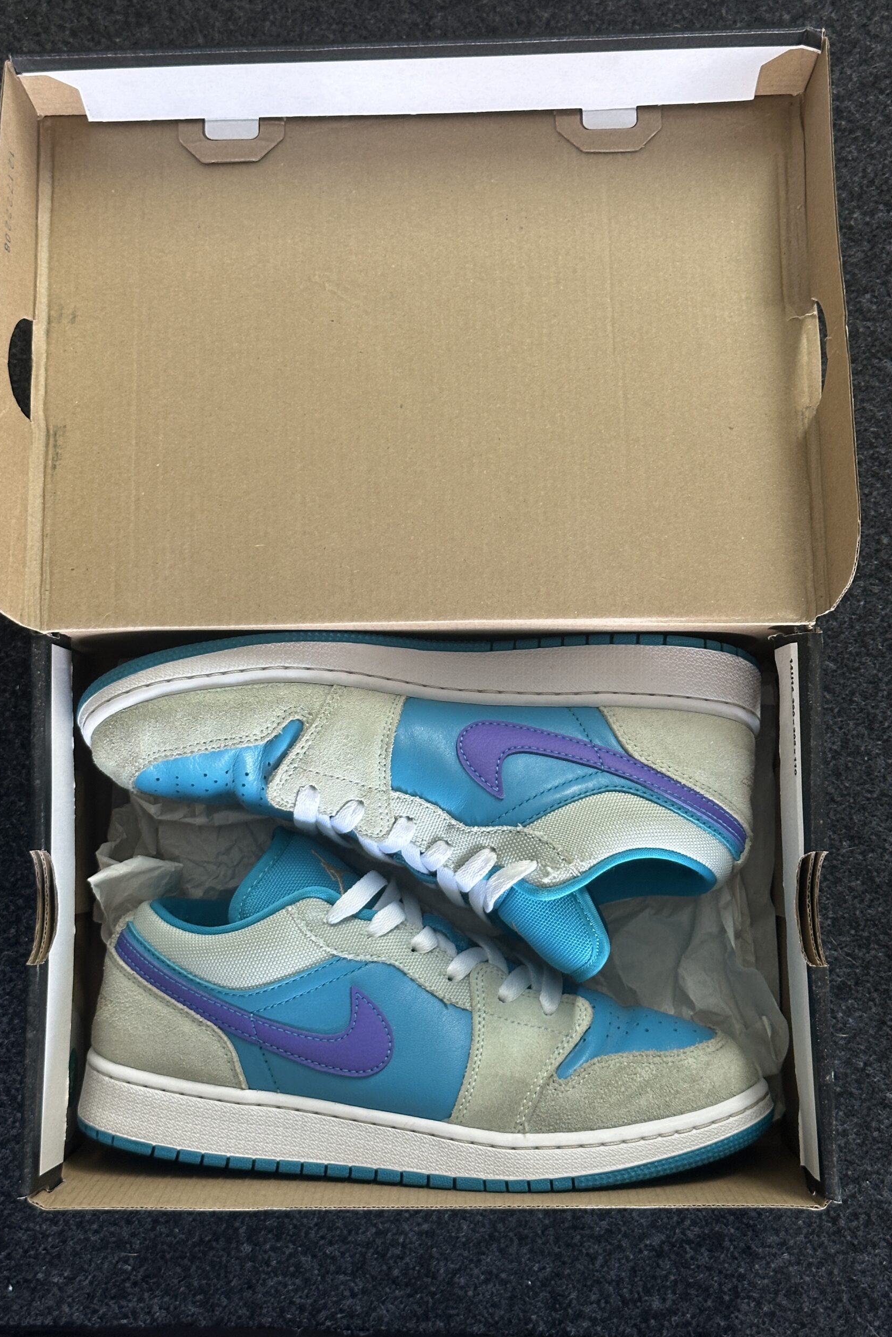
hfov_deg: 26.5
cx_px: 439
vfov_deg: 38.9
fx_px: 1895
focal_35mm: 51
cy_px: 656
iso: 160
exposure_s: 1/50
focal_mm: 6.86
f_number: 1.78
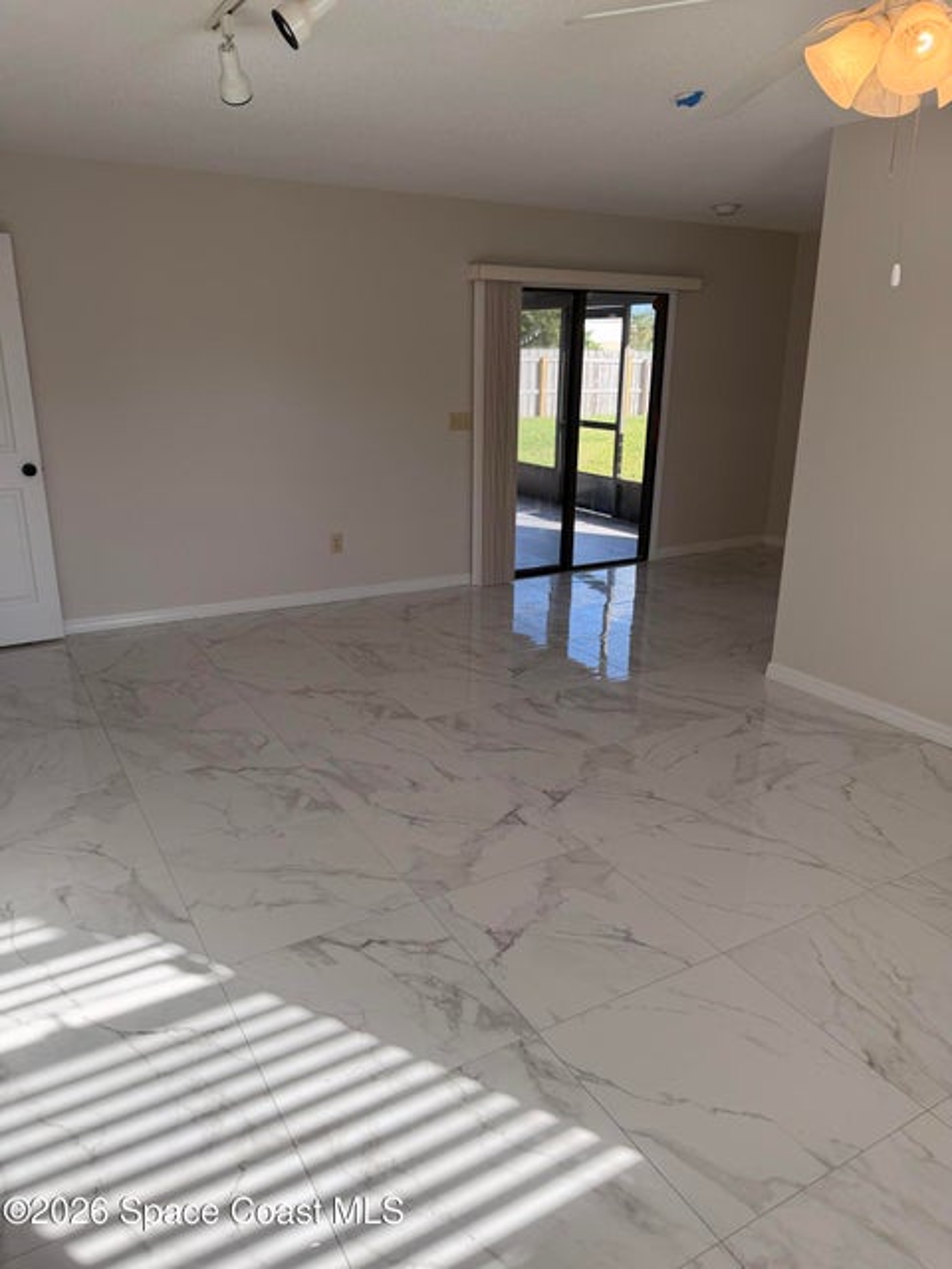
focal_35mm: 24
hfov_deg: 56.8
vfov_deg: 71.6
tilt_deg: -17.7
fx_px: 880
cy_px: 634
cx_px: 476
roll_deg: -0.7
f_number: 1.78
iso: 100
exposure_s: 1/445
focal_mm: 6.76
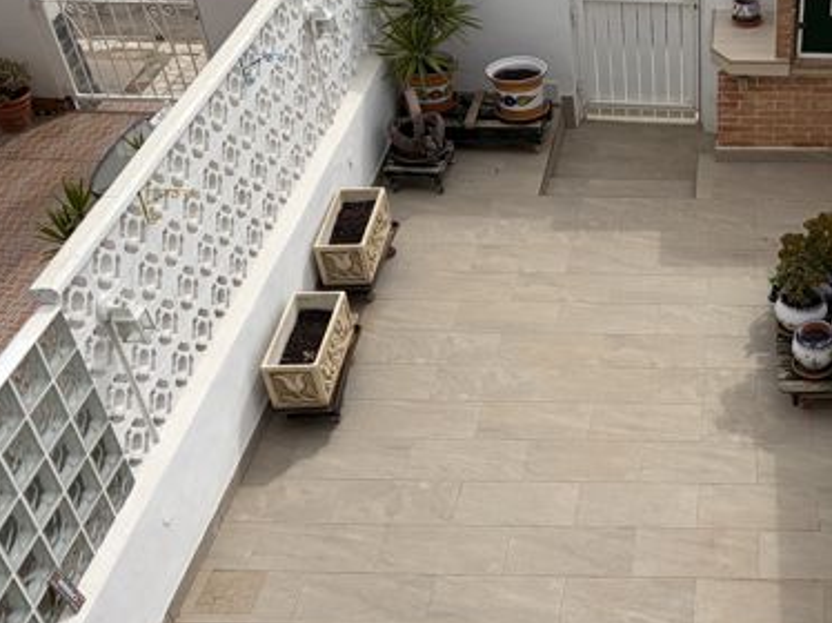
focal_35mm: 49
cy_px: 305
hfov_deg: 36.7
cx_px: 733
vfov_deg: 29.6
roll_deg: -1.4
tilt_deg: -39.3
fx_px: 1177
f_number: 1.6
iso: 50
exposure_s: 1/4950
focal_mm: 5.96
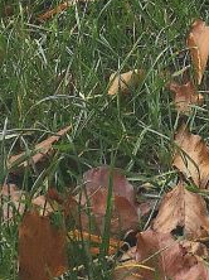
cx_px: 242
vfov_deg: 11.1
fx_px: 1178
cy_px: -420
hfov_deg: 10.0
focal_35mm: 146
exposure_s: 1/494
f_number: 1.8
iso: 50
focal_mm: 3.95
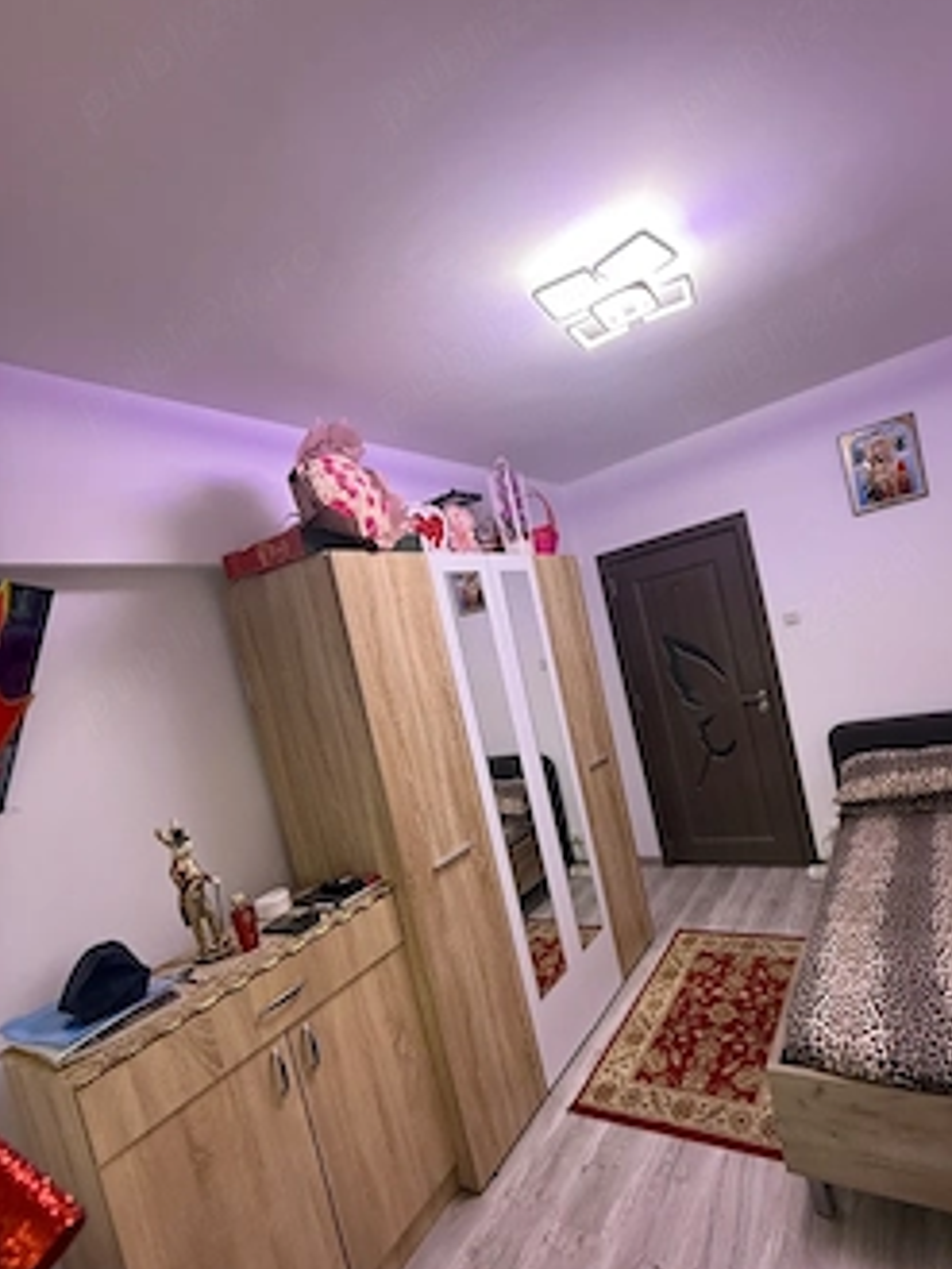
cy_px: 679
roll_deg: +12.8
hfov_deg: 73.9
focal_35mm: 17
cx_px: 574
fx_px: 623
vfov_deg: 90.9
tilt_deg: -2.2
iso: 160
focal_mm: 2.22
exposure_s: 1/100
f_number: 2.2
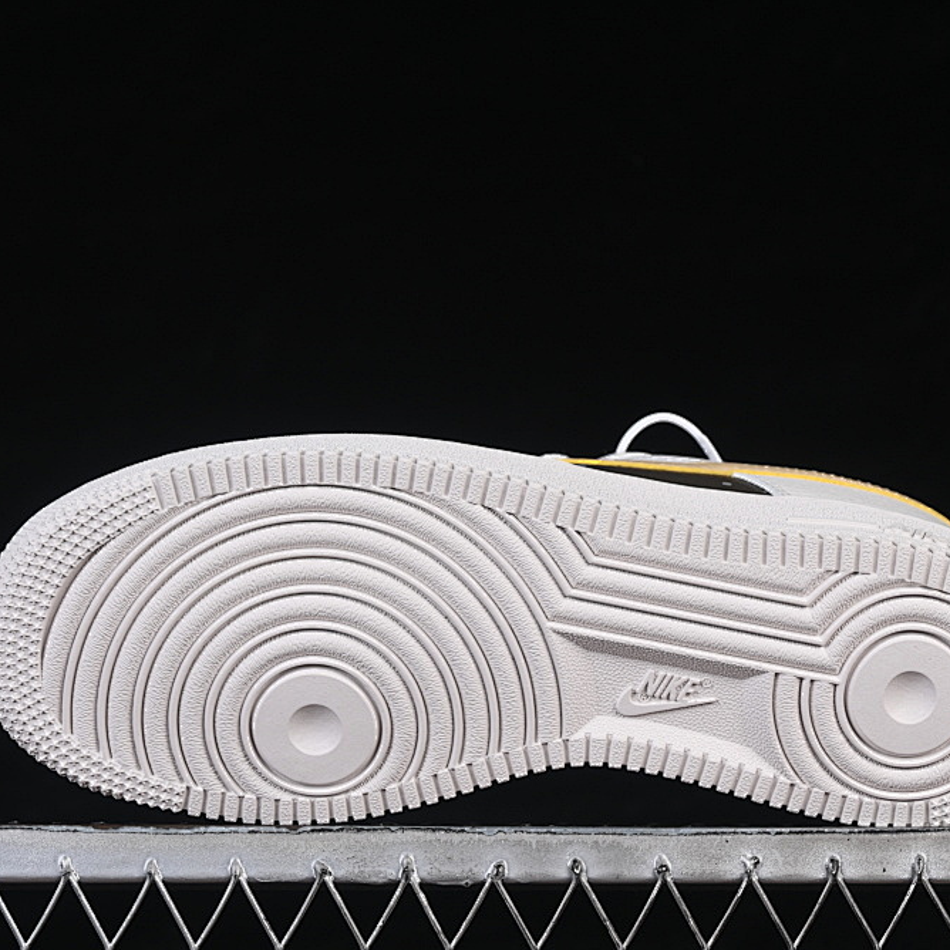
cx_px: 503
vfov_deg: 16.9
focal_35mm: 103
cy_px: 508
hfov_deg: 16.9
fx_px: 3198
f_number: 8
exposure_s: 1/80
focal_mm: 50
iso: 160
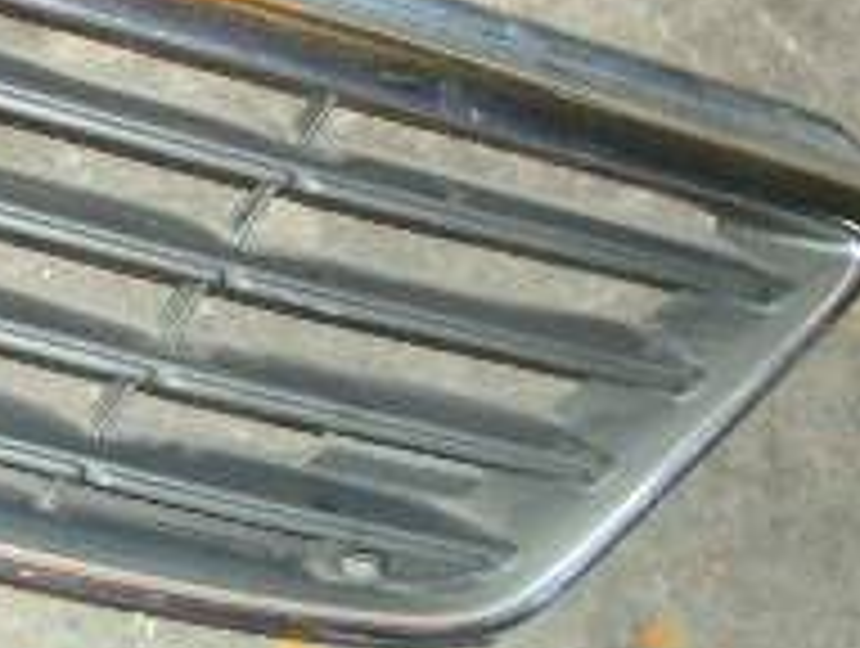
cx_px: -347
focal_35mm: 117
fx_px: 2912
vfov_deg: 12.6
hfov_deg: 15.7
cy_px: 72
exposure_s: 1/60
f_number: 2.6
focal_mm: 5.8
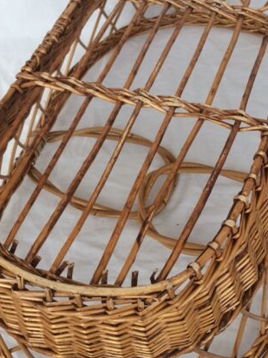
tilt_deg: -56.4
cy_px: 164
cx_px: 144
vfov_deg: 42.0
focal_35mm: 45
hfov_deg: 32.2
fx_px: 465
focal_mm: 4.15
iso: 40
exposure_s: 1/50
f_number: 2.2
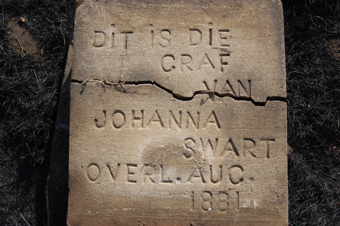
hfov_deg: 49.6
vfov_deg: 34.2
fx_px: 368
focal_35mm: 39
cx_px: 170
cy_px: 113
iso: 200
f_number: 8
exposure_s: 1/250
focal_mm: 26
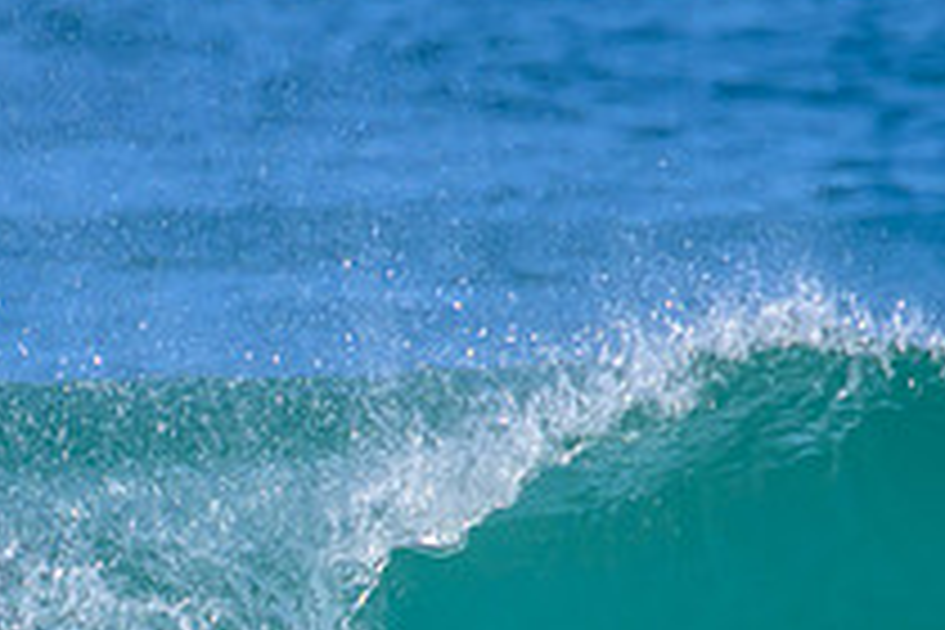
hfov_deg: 0.9
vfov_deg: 0.6
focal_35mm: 2211
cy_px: 767
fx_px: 58034
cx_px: 198
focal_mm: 800
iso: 1100
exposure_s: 1/2000
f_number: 11
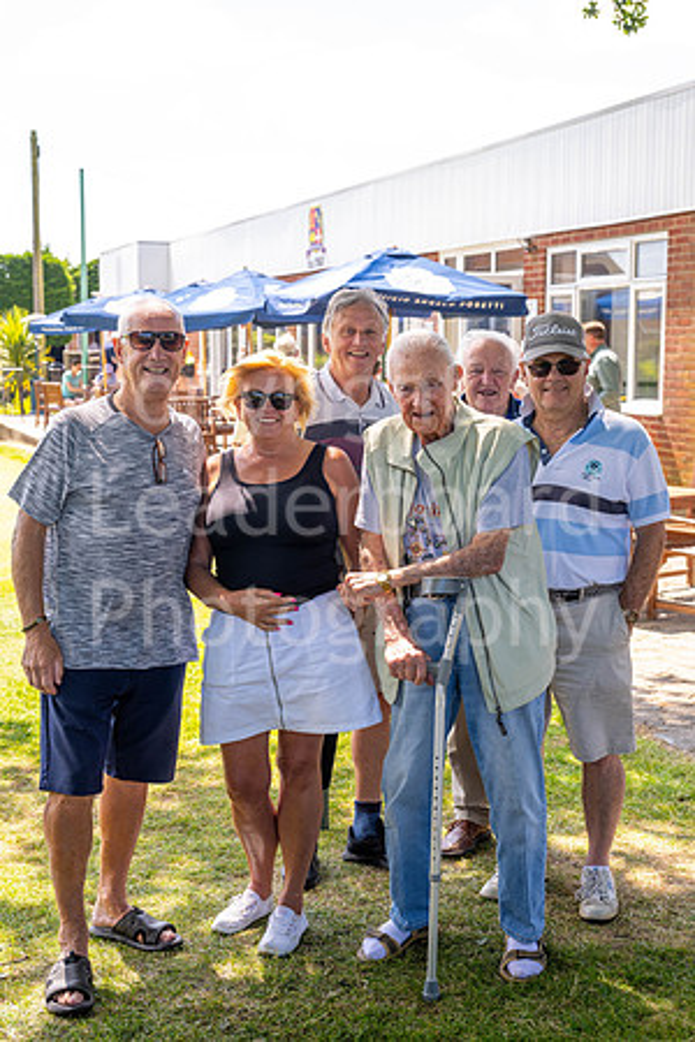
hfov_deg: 29.2
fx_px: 1332
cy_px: 521
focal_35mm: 46
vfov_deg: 42.7
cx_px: 348
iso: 200
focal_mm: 46
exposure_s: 1/320
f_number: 5
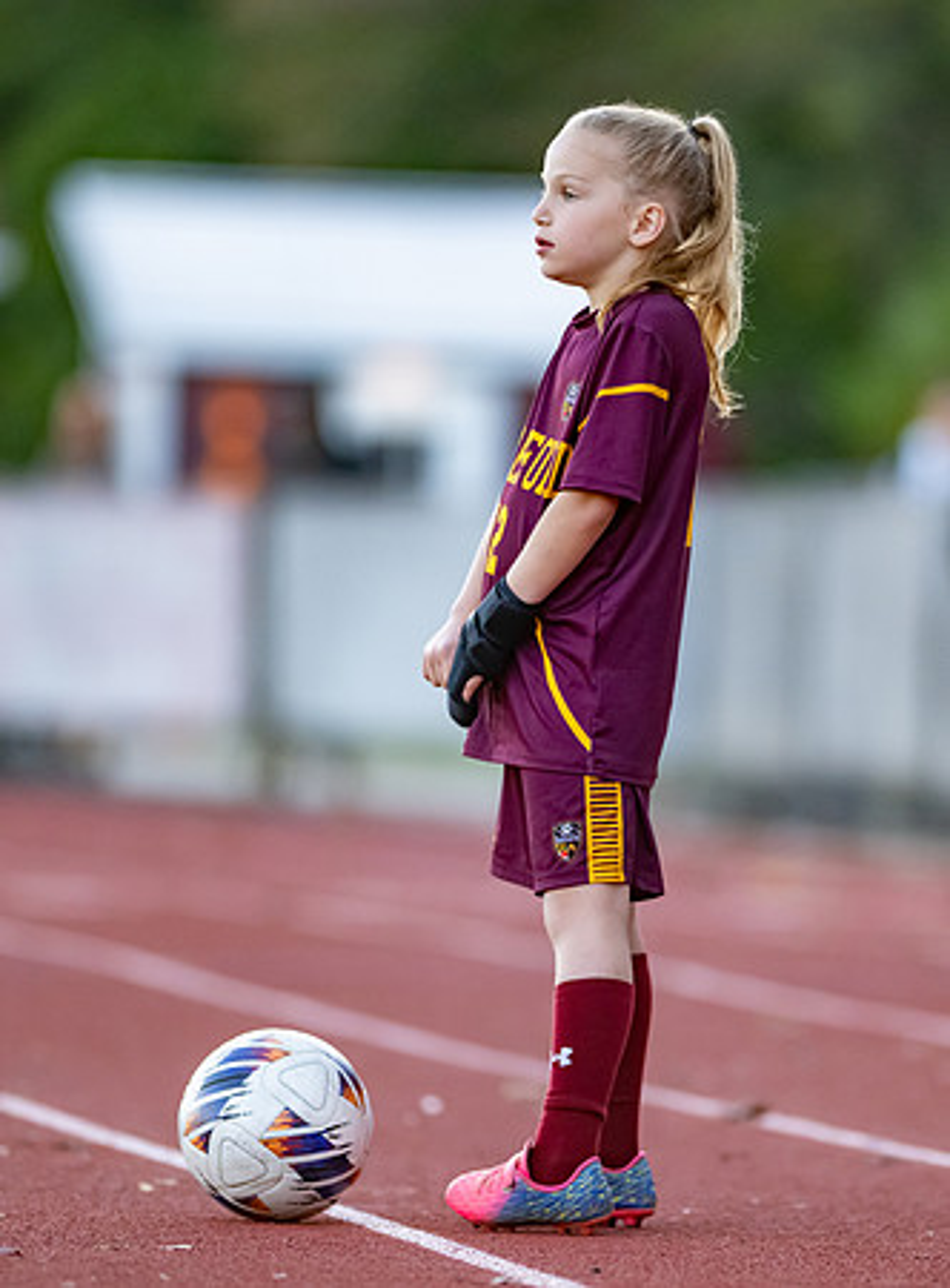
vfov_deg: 4.5
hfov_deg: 3.3
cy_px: 638
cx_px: 669
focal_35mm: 444
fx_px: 16421
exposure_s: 1/1600
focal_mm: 300
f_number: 2.8
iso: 3200
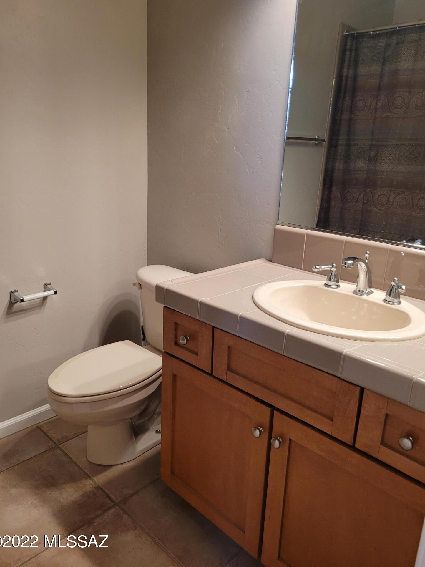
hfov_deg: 51.3
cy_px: 274
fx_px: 442
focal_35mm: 27
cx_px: 209
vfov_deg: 65.3
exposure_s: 1/40
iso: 200
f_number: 1.8
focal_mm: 5.4
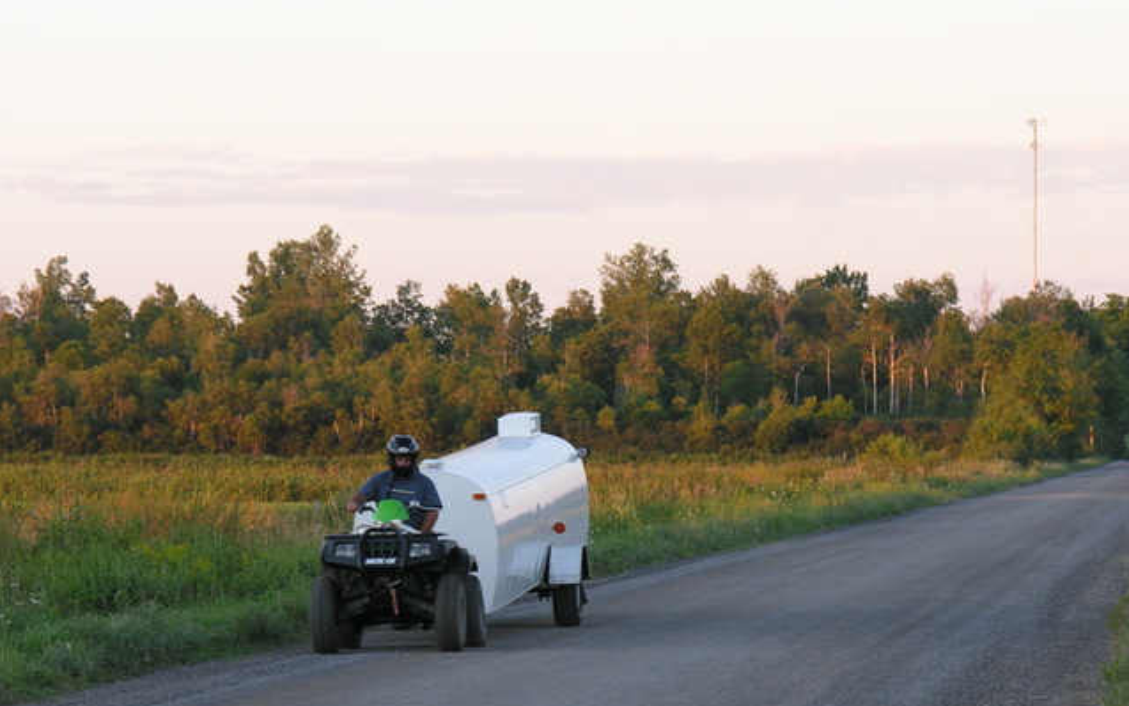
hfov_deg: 10.1
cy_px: 479
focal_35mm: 207
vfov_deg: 6.3
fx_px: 6369
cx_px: 558
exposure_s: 1/32
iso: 50
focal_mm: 40
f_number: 3.9
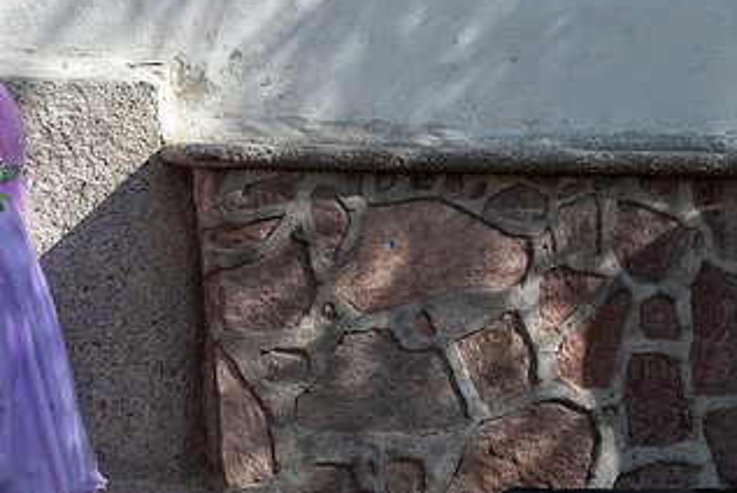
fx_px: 1311
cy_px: 252
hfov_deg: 30.1
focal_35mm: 64
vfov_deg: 21.3
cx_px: 79
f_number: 4
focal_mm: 35
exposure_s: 1/8000
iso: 1250
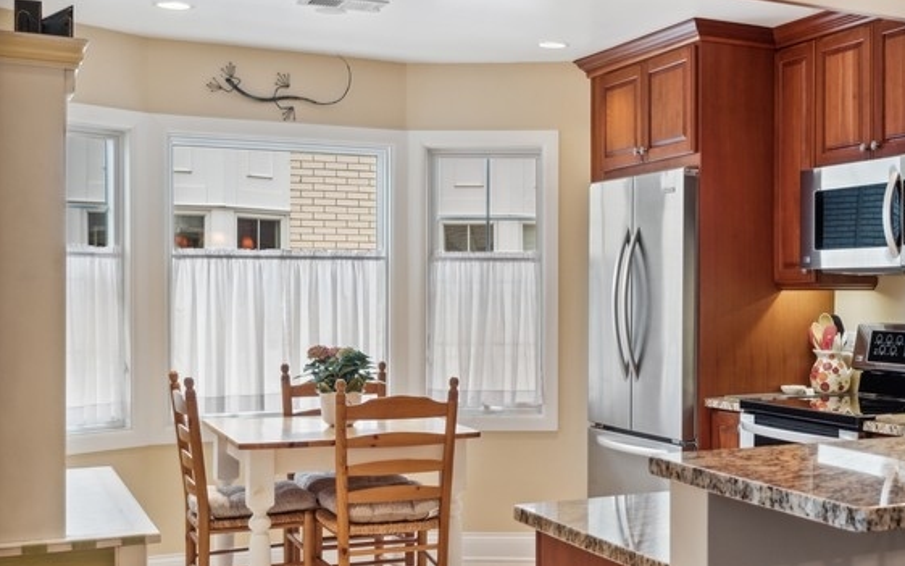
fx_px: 1209
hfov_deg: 39.5
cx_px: 719
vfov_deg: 26.3
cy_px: 323
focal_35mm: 49
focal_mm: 30
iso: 200
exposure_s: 1/10
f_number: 8
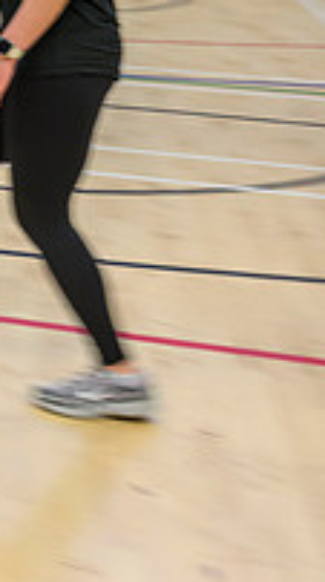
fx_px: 1585
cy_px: 76
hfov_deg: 9.3
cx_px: -644
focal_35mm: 103
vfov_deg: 20.4
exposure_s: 1/30
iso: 500
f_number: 5.6
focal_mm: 29
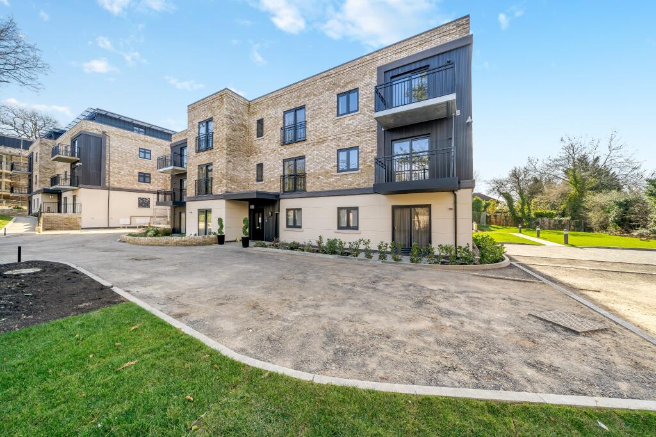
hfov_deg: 112.6
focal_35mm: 12
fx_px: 219
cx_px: 328
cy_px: 218
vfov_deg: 90.0
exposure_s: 1/125
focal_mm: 12
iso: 200
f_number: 8
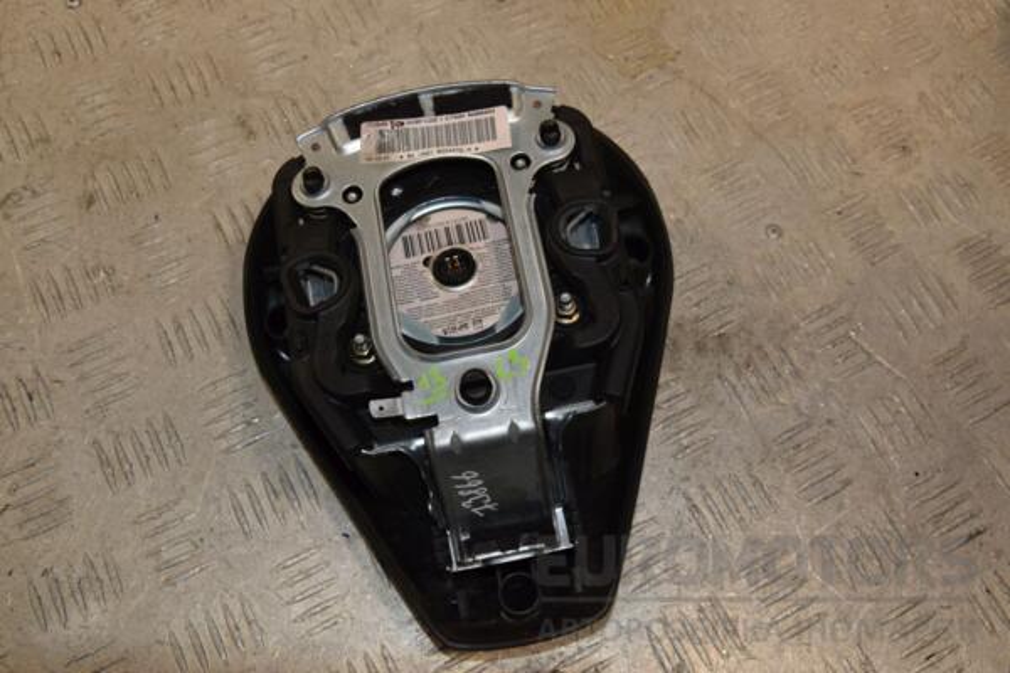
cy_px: 336
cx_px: 505
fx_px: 1052
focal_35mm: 38
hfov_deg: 51.3
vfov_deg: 35.5
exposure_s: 1/200
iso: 800
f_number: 9
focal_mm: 25
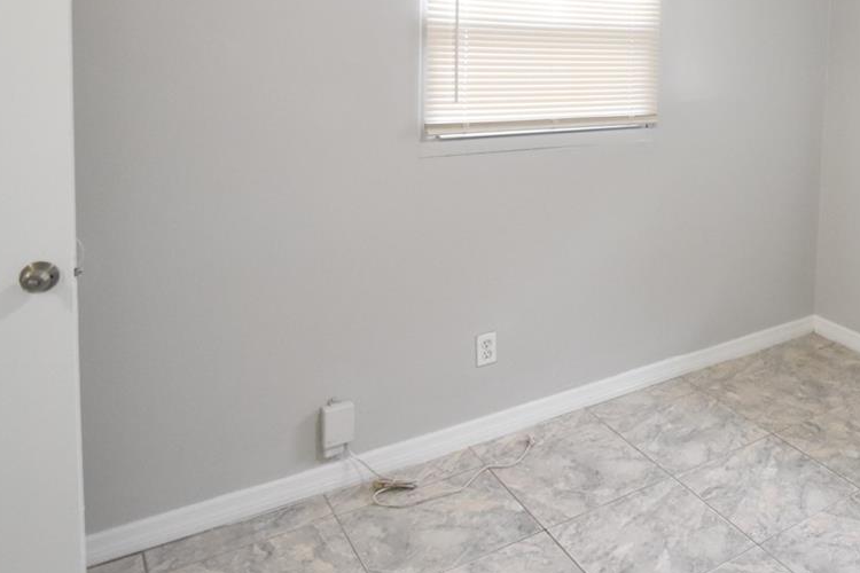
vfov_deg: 38.6
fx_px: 764
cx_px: 810
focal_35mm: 32
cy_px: 71
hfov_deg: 50.4
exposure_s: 1/60
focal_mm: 10
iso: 2000
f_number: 3.5
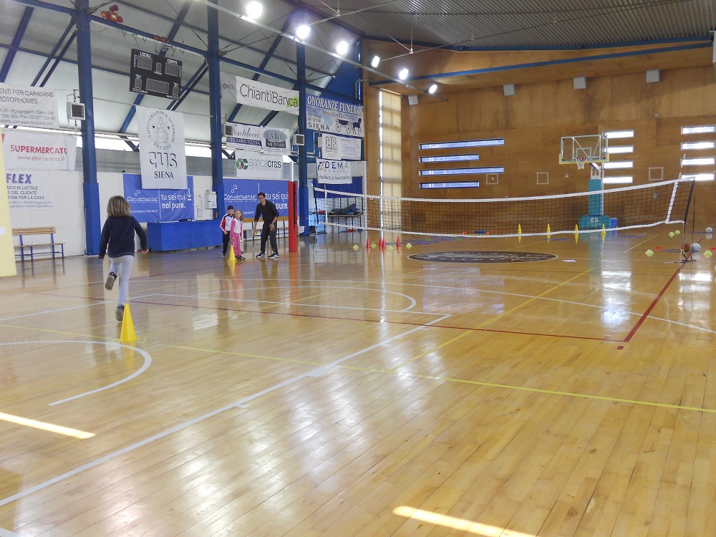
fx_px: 662
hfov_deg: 56.8
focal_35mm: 32
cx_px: 358
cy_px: 268
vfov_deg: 44.2
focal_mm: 5.8
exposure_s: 1/30
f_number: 3.5
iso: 200
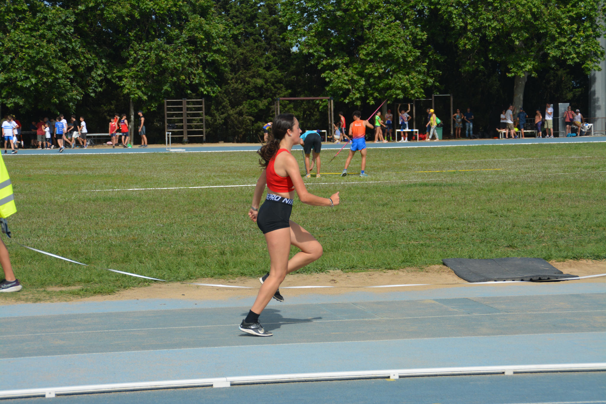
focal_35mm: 120
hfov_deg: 17.1
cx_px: 303
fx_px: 2020
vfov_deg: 11.4
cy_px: 202
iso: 400
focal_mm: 80
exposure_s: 1/1600
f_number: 7.1
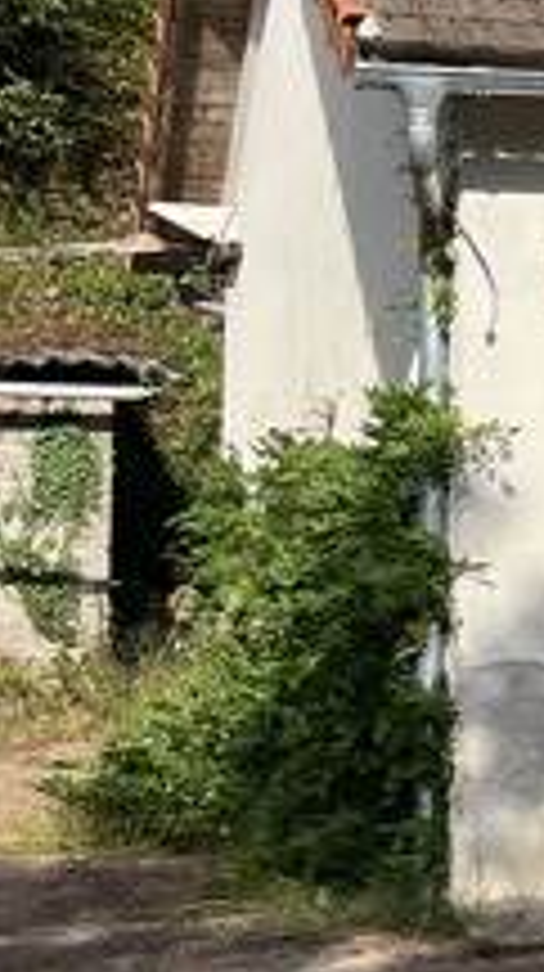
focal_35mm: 105
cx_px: 1794
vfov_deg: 20.3
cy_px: 360
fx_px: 2701
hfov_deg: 8.8
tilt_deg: +4.0
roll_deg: +1.0
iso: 50
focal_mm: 5.1
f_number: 1.6
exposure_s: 1/4854
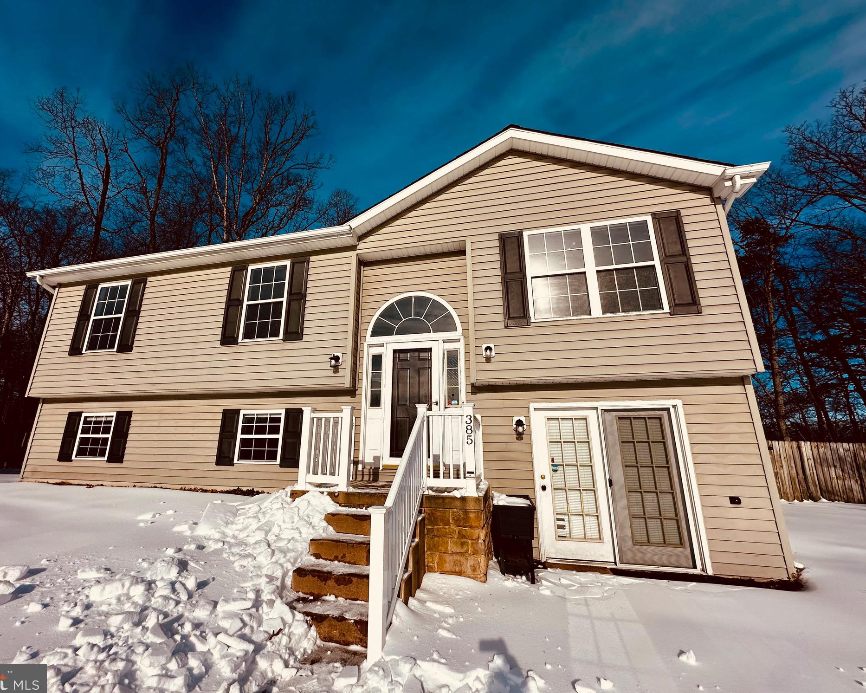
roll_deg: -0.5
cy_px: 346
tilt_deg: +13.1
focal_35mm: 15
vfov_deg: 84.0
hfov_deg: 96.7
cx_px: 406
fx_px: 384
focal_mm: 2.22
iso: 50
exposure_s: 1/6494
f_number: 2.2
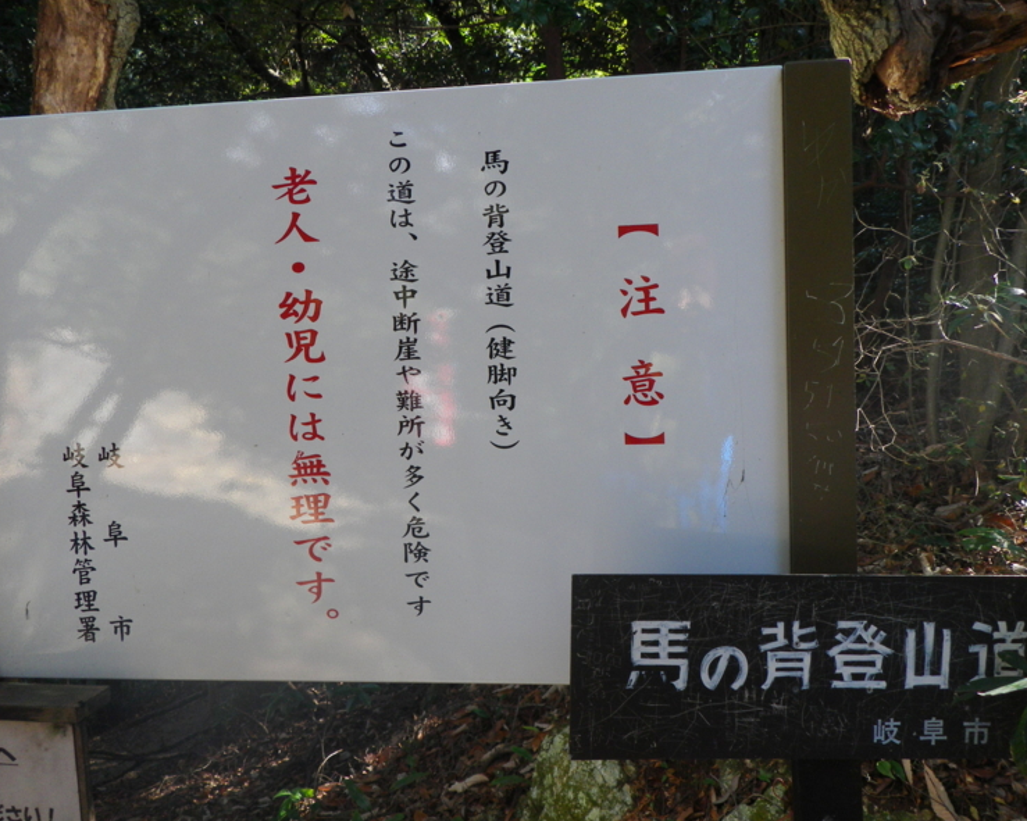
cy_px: 415
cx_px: 507
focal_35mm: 37
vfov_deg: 40.1
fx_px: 1124
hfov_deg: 49.1
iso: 100
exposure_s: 1/60
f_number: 3.8
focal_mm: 6.2
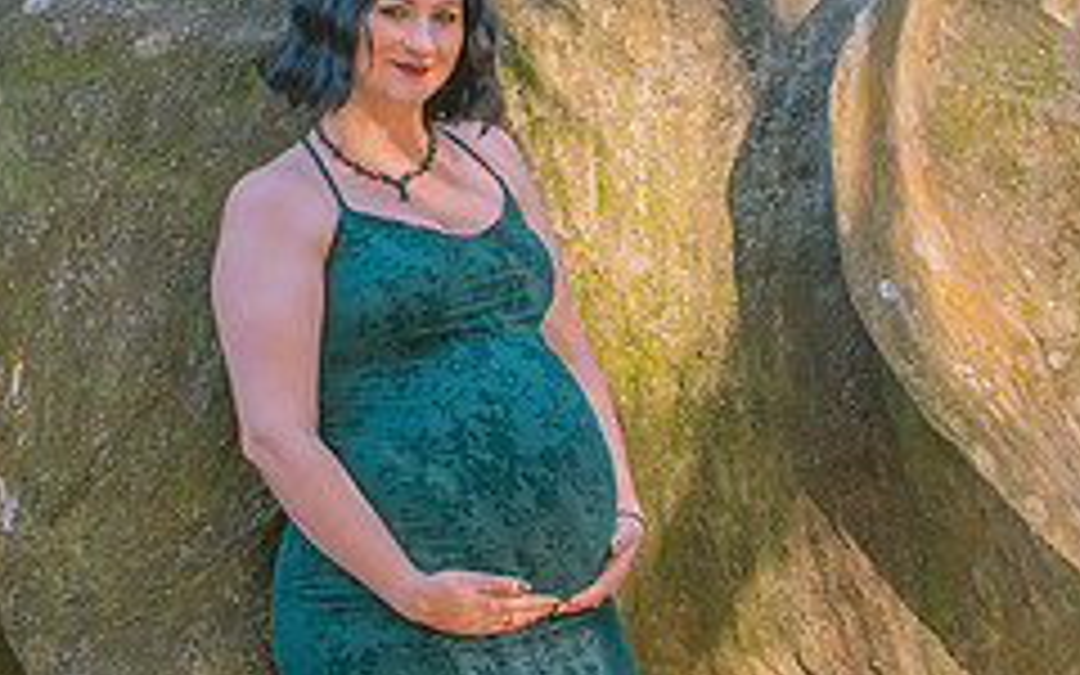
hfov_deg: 15.4
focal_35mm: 136
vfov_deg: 9.6
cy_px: 242
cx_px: 632
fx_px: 4003
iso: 200
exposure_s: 1/250
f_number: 2.5
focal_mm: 35
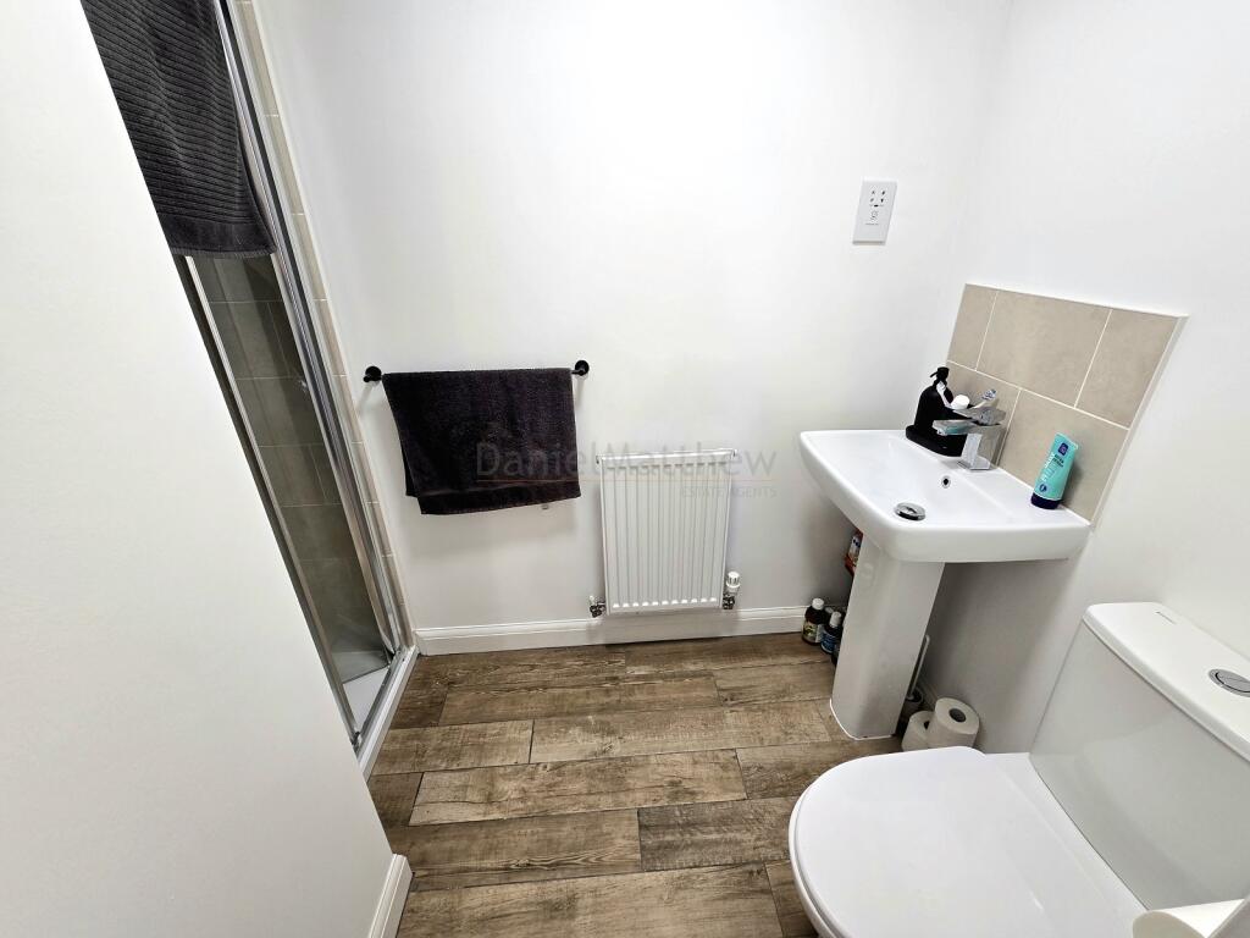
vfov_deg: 89.9
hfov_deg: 106.2
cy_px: 469
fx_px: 469
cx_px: 625
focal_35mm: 13
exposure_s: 1/50.3
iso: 100
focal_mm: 2.2
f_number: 2.2
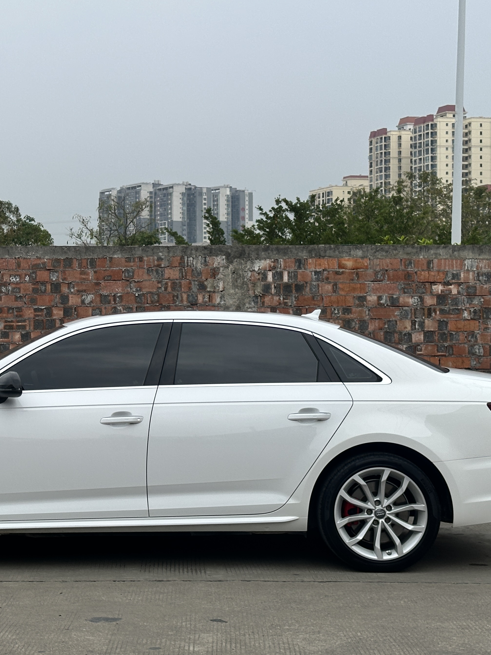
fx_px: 1362
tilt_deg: +0.8
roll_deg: +0.6
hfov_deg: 20.3
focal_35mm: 72
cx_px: 117
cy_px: 308
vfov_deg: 27.0
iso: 64
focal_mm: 6.86
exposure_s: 1/1145
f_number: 1.78
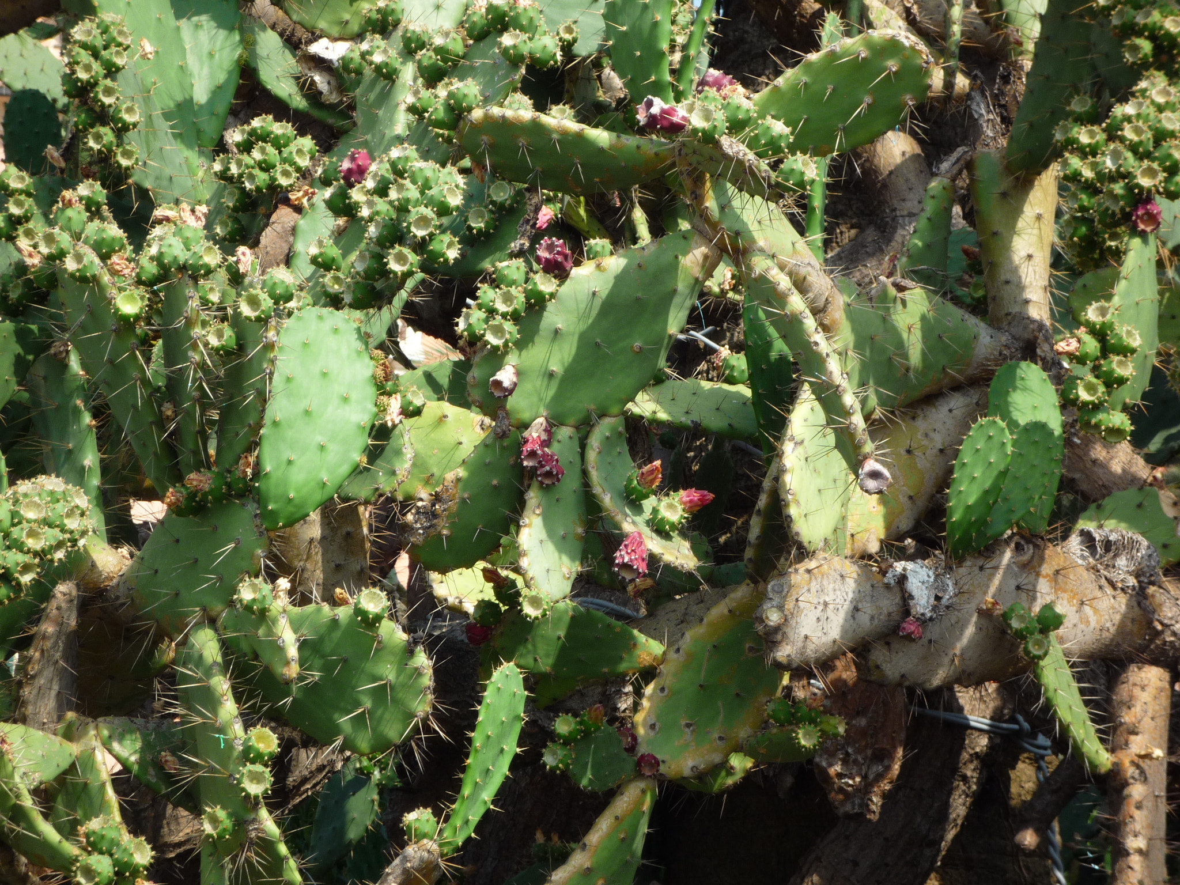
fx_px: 3409
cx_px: 590
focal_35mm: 100
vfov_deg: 14.8
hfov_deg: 19.6
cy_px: 442
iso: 100
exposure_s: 1/160
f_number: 5.6
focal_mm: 17.6
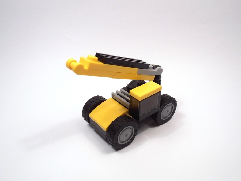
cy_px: 90
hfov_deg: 50.1
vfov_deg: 38.7
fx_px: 258
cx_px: 120
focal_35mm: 37
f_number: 3.9
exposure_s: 1/100
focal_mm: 6.61
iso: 80
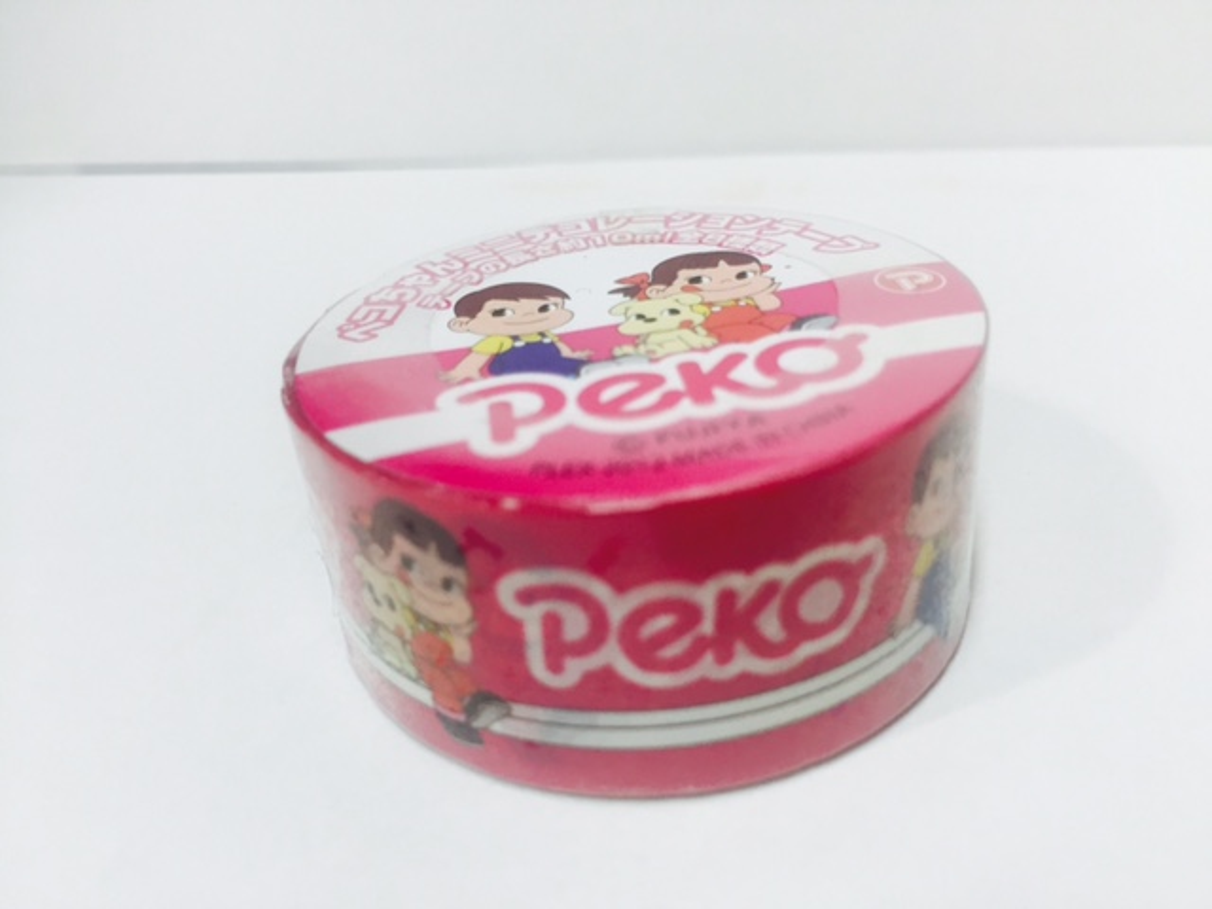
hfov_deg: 61.7
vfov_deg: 48.2
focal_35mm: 29
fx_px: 1015
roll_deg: +0.9
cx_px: 606
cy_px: 454
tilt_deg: -30.8
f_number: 2.2
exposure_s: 1/33
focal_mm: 4.15
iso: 40
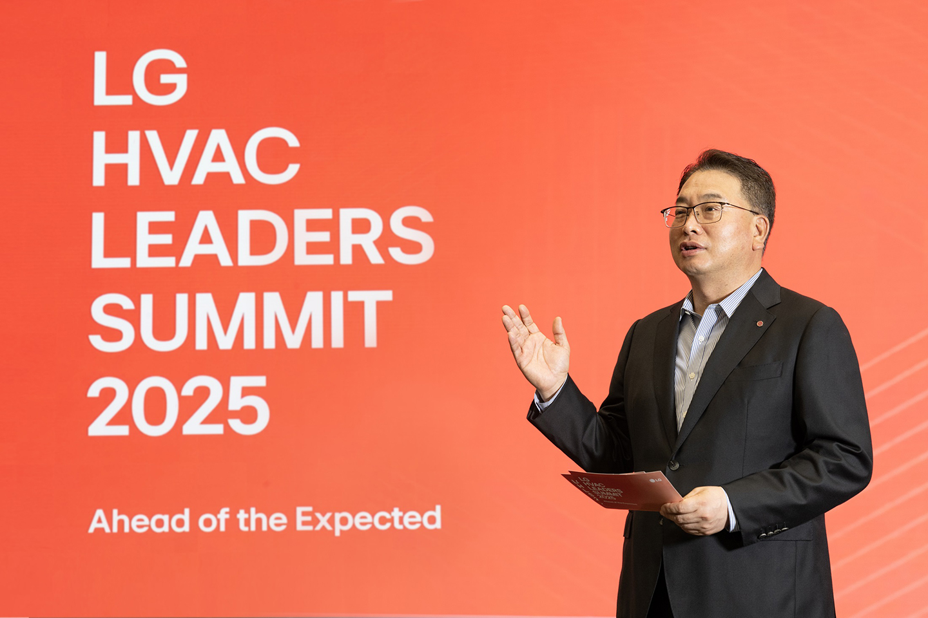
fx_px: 2191
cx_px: 464
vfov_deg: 16.1
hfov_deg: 23.9
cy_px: 309
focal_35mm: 85
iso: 400
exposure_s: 1/200
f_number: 3.5
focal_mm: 85
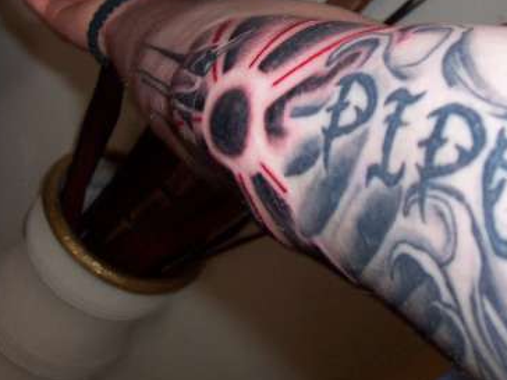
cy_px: 78
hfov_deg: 31.5
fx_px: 893
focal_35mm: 61
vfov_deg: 23.7
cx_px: 334
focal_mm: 5.6
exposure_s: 1/60
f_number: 2.8
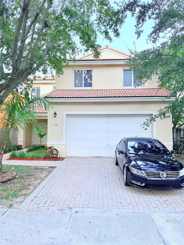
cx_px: 92
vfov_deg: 67.3
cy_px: 122
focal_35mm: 26
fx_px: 184
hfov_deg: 53.1
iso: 250
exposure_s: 1/60
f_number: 1.6
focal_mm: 5.96
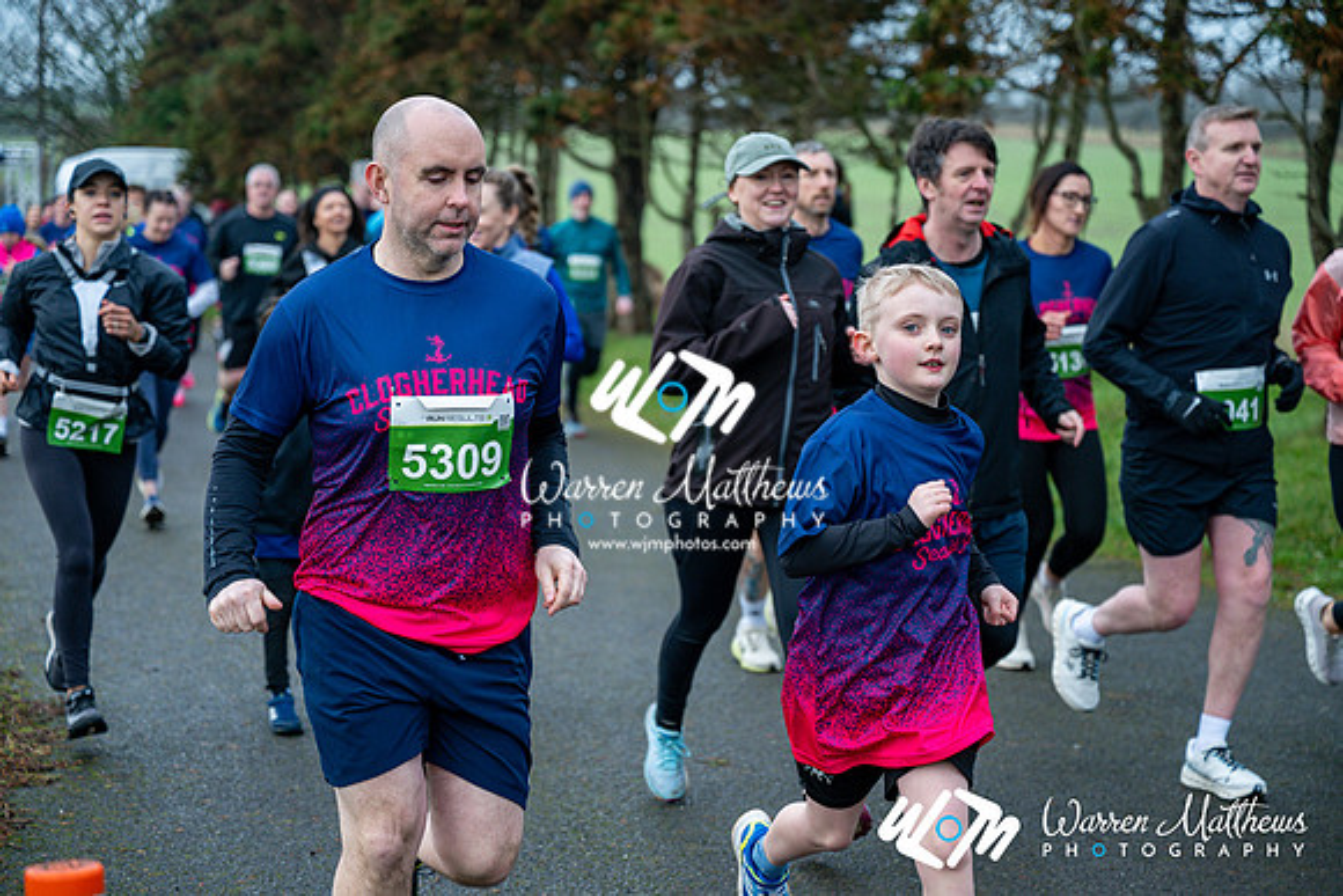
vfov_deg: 19.5
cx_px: 672
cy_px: 448
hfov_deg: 28.8
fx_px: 2612
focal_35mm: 70
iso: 450
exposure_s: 1/1250
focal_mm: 70
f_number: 2.8
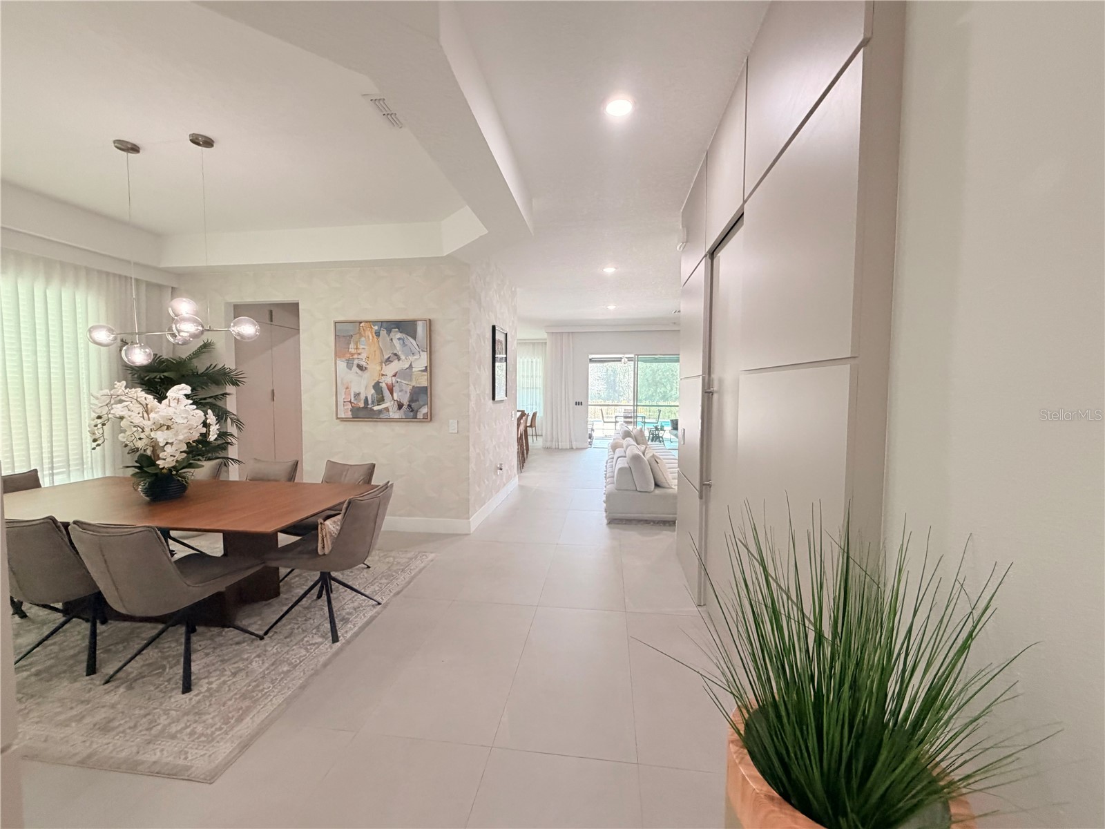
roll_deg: +1.8
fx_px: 447
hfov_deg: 102.1
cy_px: 414
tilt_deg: -3.9
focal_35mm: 14
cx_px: 552
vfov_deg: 85.7
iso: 320
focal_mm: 2.22
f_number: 2.2
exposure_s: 1/120
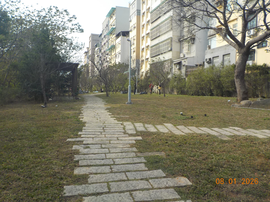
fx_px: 234
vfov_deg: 46.8
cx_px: 135
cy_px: 101
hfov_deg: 60.0
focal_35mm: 30
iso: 125
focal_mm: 4.1
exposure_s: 1/640
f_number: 3.3
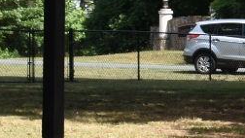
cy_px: 111
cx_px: 518
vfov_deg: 4.8
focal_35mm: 252
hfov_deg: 8.1
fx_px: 1640
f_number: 8
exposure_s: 1/250
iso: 140
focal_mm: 25
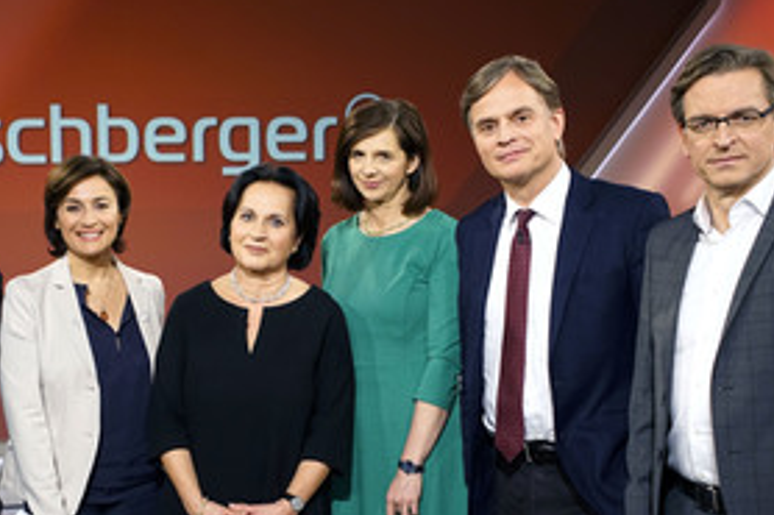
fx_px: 1397
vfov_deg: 20.7
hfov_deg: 30.7
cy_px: 401
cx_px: 249
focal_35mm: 65
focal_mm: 40
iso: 1600
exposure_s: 1/160
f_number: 4.5
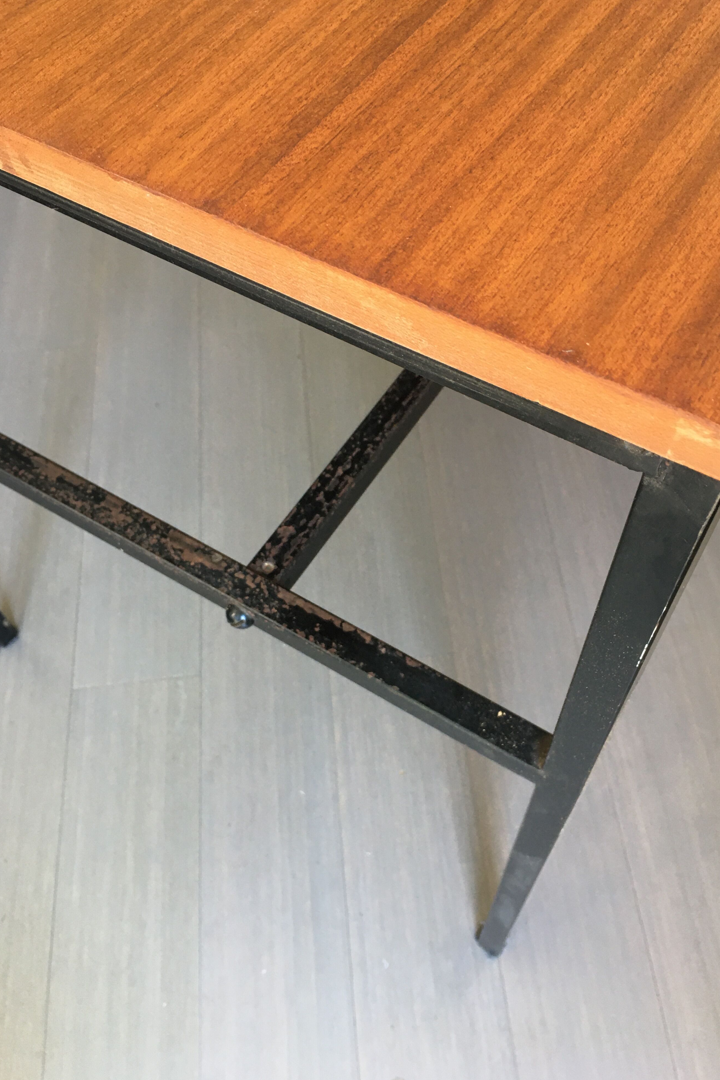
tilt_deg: -59.7
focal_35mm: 31
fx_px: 930
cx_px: 401
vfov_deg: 60.3
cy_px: 542
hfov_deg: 42.3
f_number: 2.2
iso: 125
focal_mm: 4.15
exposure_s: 1/33
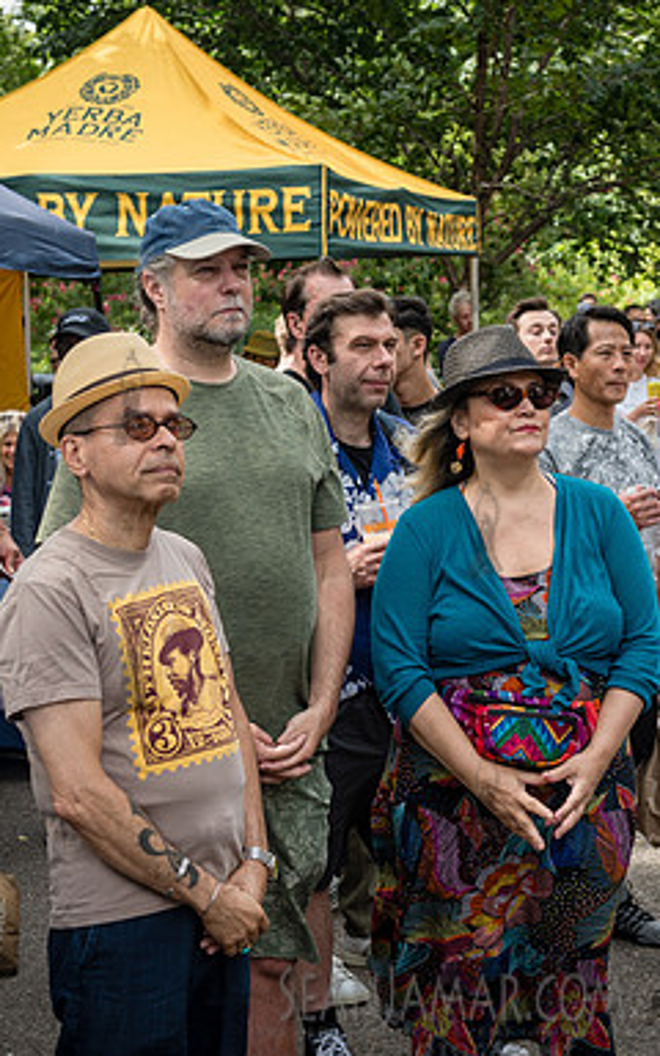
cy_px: 529
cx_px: 484
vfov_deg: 27.8
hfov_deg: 17.5
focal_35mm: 74
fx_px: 2130
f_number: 4
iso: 200
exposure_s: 1/320
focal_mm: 48
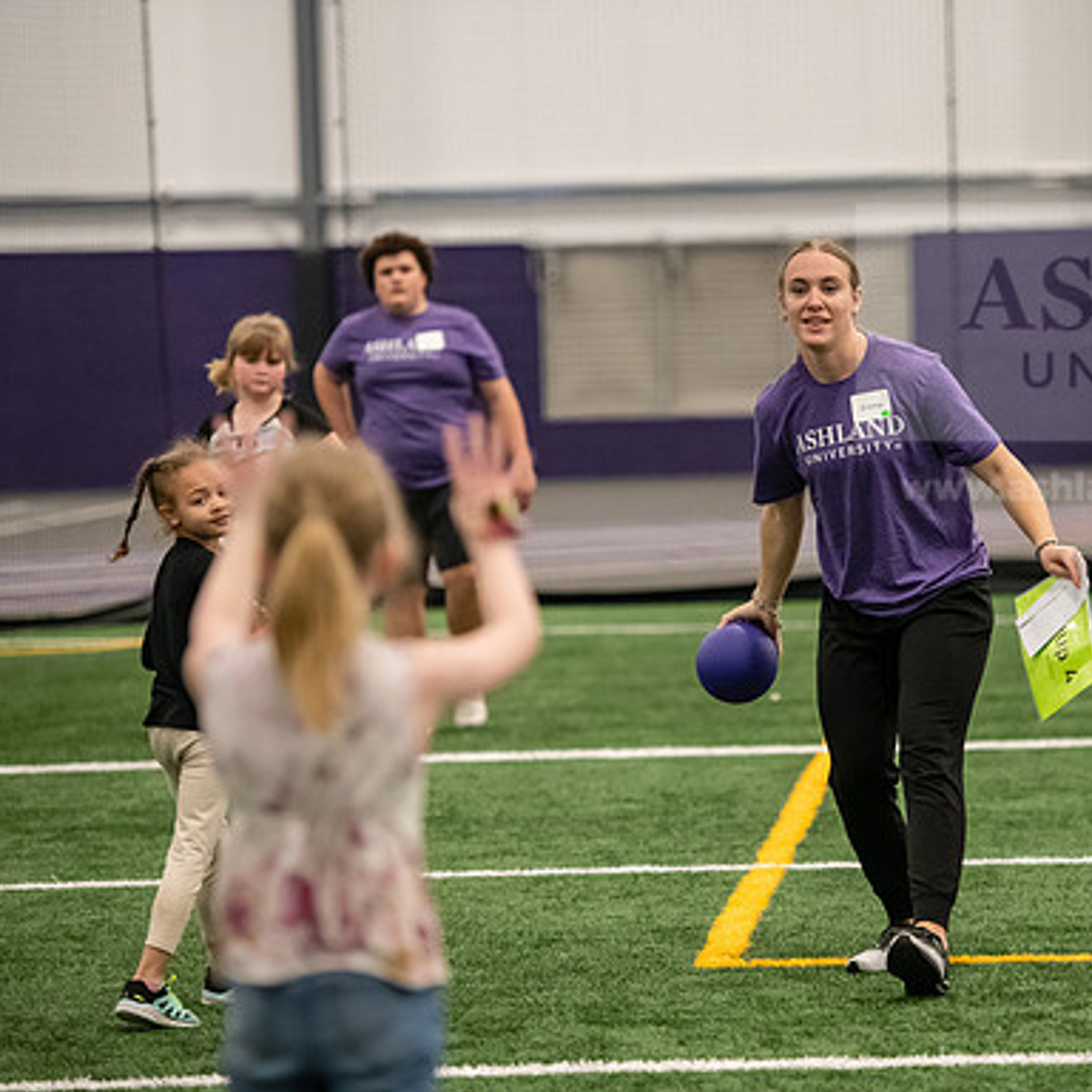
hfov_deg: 9.4
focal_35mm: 186
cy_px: 547
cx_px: 771
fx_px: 6638
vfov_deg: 9.4
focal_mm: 145
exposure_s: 1/320
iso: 4000
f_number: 3.2
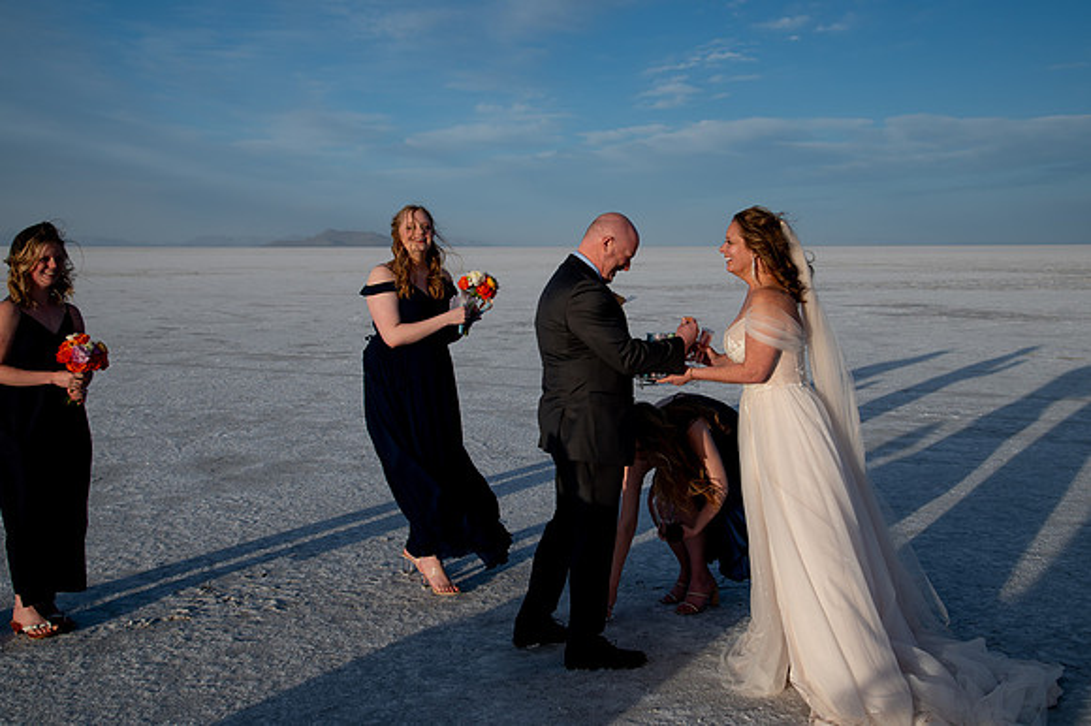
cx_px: 598
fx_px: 1281
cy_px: 334
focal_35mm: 42
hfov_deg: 46.1
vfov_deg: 31.6
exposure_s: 1/400
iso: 200
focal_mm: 38
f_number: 8
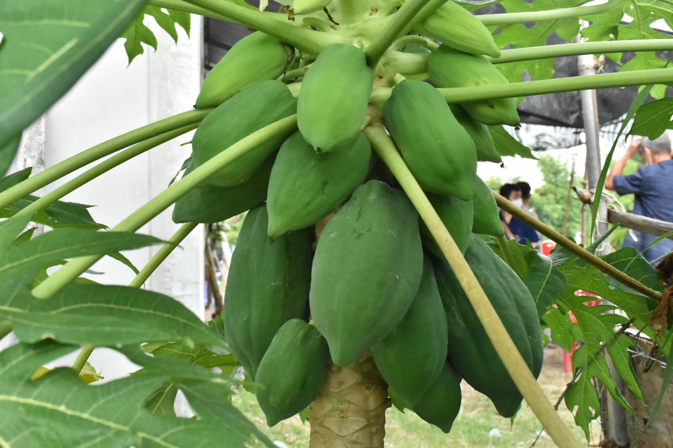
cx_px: 336
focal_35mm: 52
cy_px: 224
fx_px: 981
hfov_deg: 37.9
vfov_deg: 25.8
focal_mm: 35
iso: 3200
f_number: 8
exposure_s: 1/250
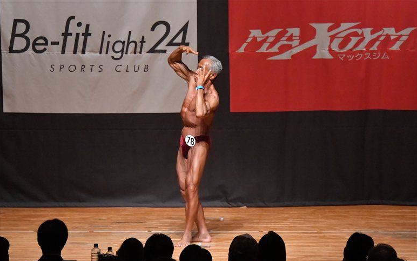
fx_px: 2615
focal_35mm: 230
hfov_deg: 9.1
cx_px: 208
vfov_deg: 5.7
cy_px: 139
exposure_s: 1/400
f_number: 5.6
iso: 10000
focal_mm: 150
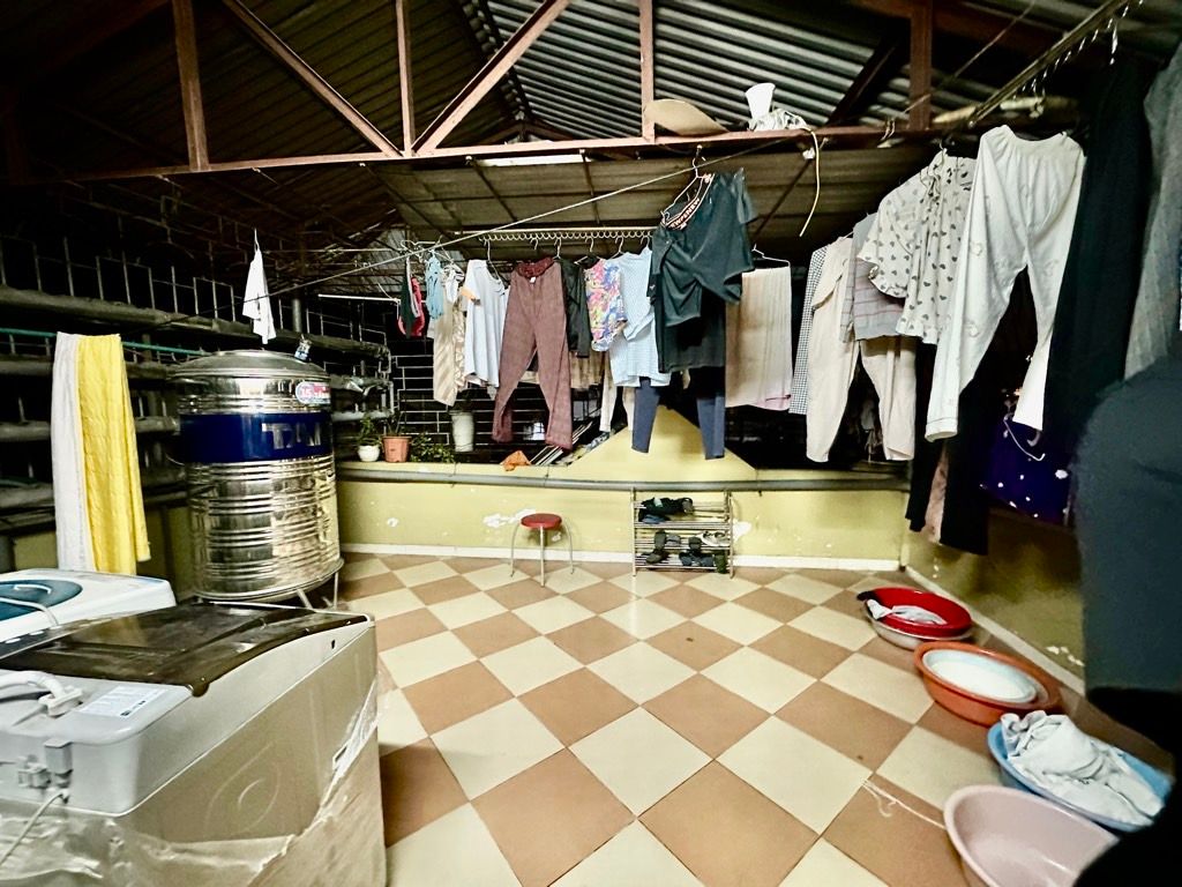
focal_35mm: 14
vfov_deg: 85.7
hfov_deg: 102.1
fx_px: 478
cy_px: 444
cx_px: 591
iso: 1250
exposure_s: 1/34
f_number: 2.2
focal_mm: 2.22
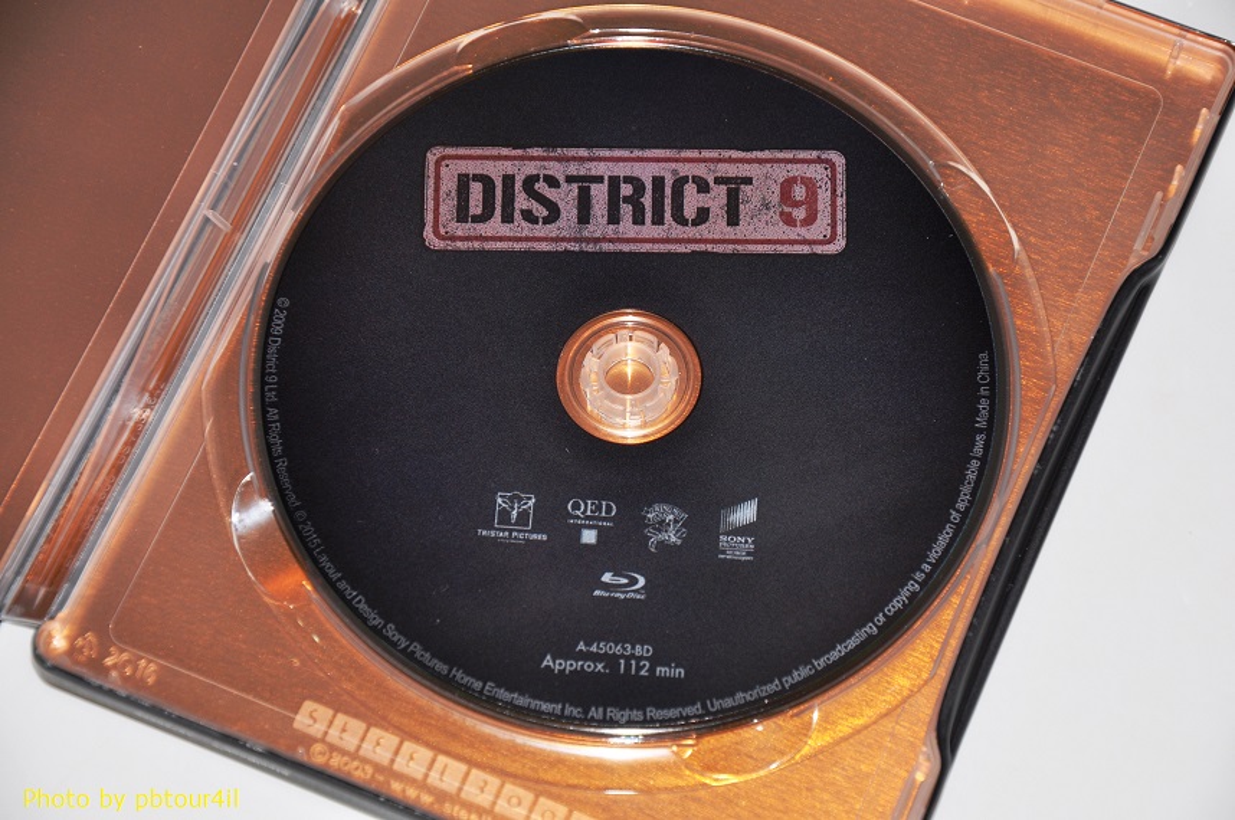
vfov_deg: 10.7
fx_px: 4369
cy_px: 410
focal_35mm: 128
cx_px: 618
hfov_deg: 16.1
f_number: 5.6
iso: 200
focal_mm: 85
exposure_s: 1/30
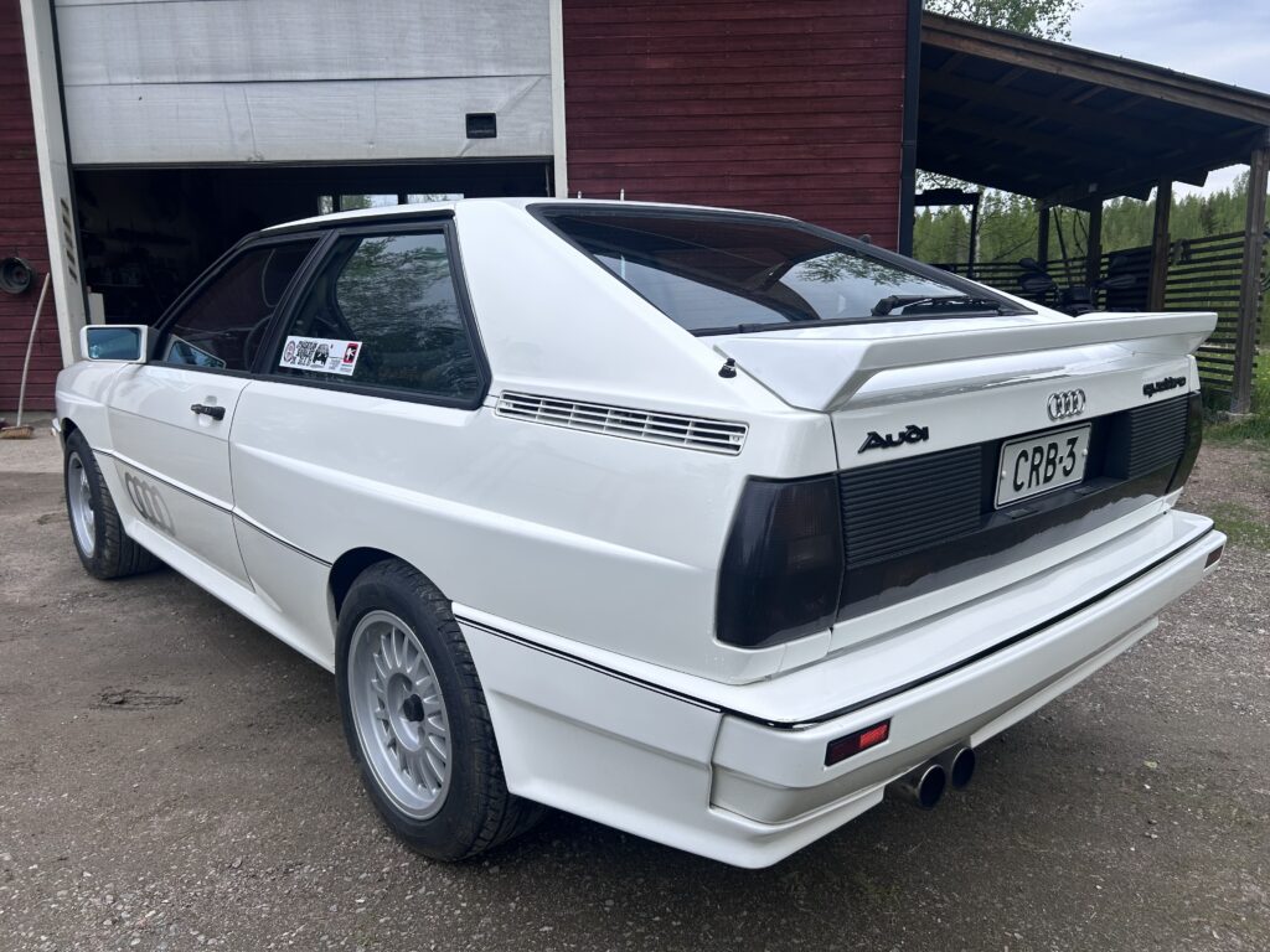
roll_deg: +0.4
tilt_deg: -10.4
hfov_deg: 67.3
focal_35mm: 26
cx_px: 635
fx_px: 954
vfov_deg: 53.1
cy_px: 476
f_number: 1.5
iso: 50
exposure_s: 1/3257
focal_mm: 5.7
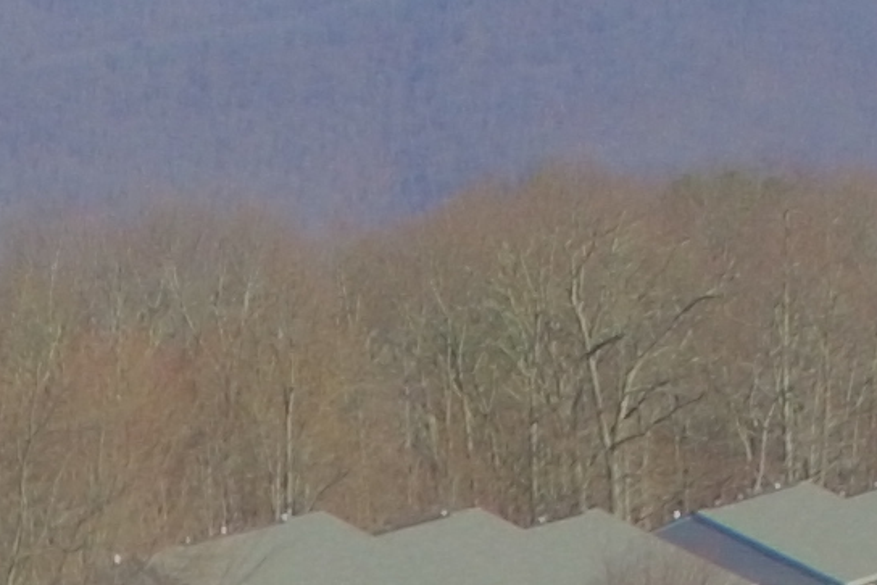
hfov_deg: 13.2
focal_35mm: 153
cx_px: 11
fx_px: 3728
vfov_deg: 8.1
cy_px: 1545
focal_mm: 3.61
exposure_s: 1/646
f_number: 2.8
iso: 100
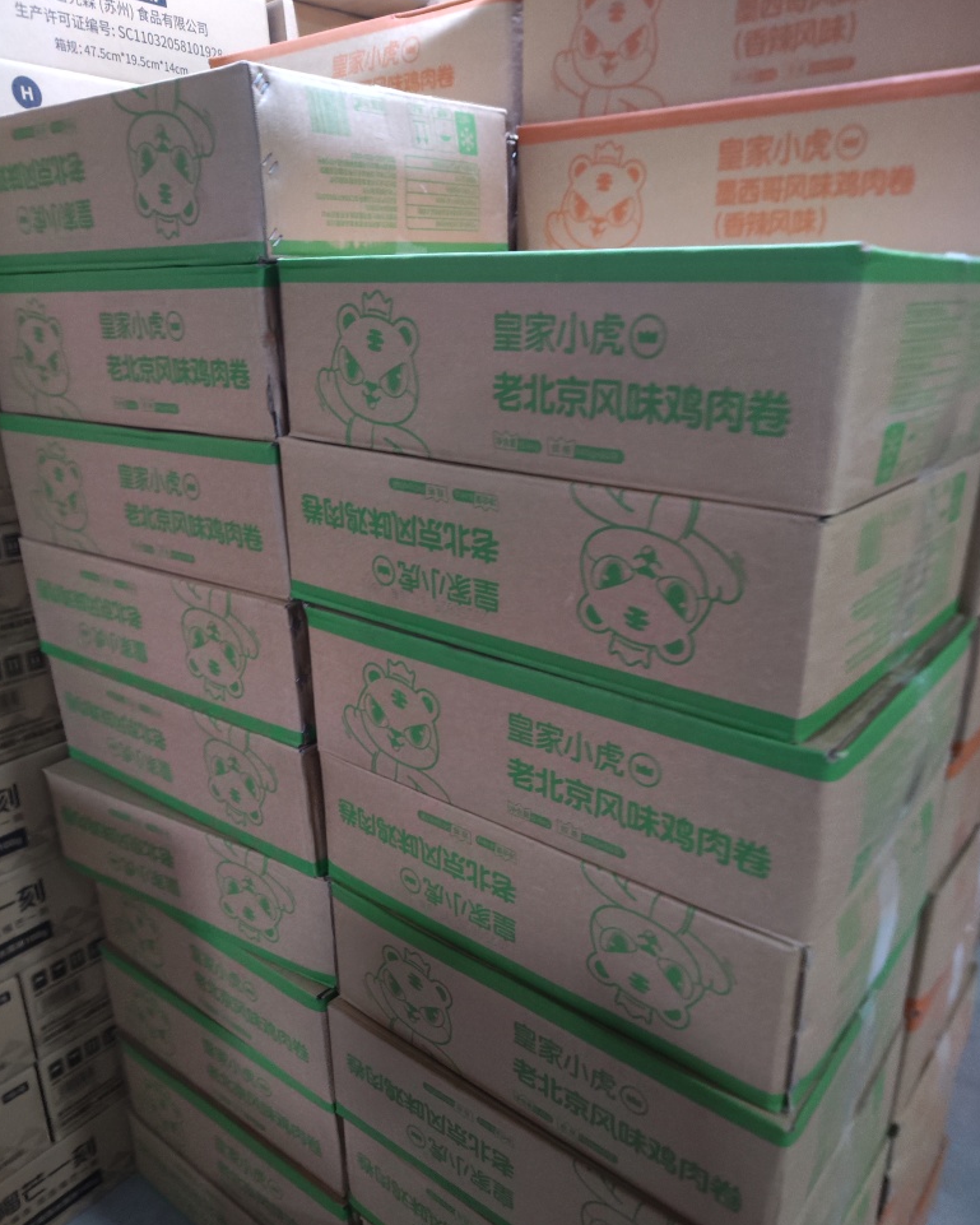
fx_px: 942
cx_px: 494
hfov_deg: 54.9
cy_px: 658
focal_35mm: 26
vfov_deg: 65.9
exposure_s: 1/25
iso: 1284
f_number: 1.88
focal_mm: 5.59
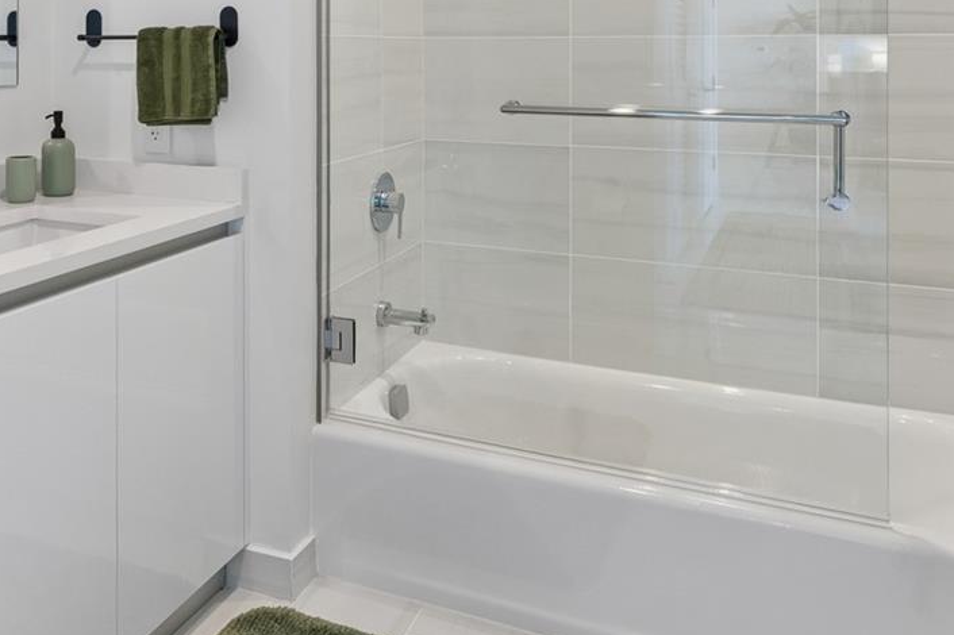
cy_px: 42
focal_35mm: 34
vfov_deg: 36.0
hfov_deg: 54.4
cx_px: 297
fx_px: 901
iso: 100
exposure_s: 1/13
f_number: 7.1
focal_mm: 10
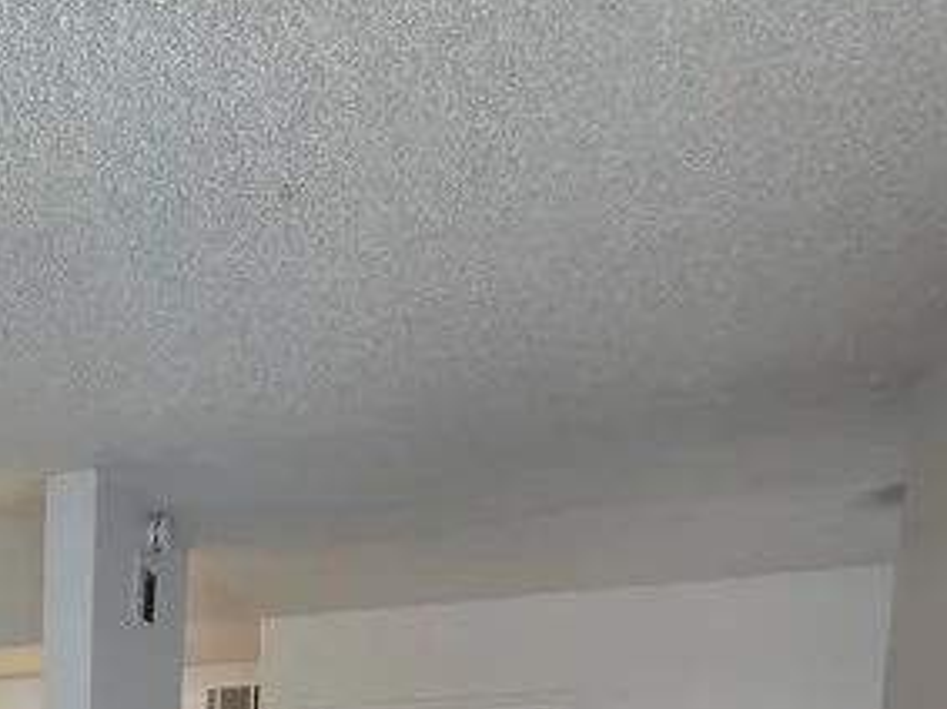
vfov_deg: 23.9
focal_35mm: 47
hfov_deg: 29.3
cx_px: -388
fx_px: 1285
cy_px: 1084
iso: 100
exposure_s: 1/60
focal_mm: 2.2
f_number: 2.2
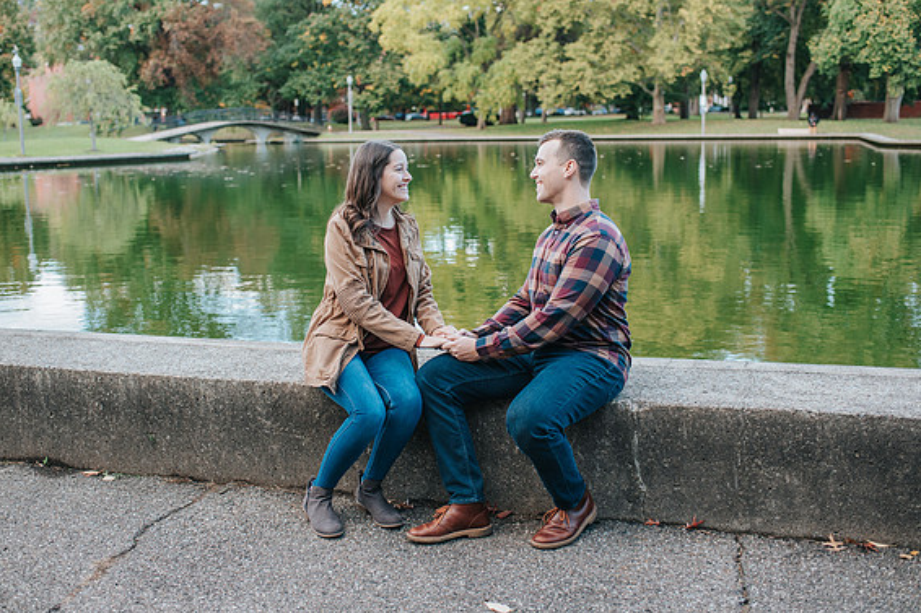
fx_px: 997
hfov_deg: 49.5
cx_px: 430
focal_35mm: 39
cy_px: 274
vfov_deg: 34.2
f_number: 2.8
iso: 900
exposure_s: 1/500
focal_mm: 35
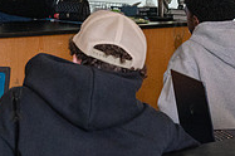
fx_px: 899
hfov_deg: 14.7
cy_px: -21
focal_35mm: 138
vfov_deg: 9.8
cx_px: 27
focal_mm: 42
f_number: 5
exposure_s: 1/1250
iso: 6400
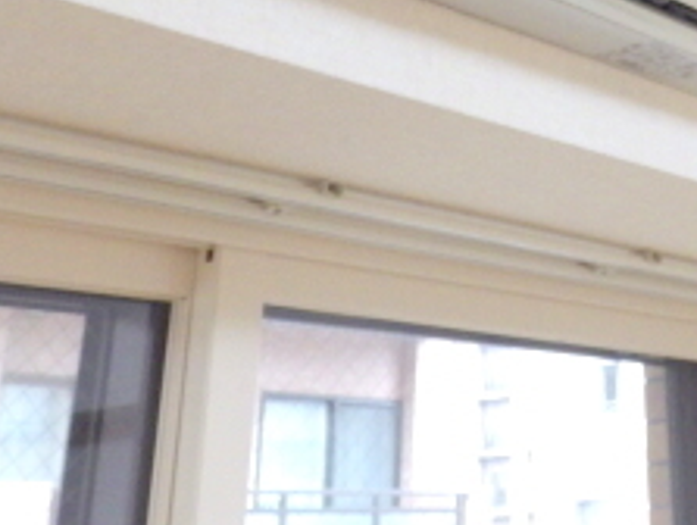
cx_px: 600
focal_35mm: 63
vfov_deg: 21.4
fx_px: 1271
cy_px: -138
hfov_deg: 29.6
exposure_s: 1/45
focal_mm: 4
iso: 200
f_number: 3.1
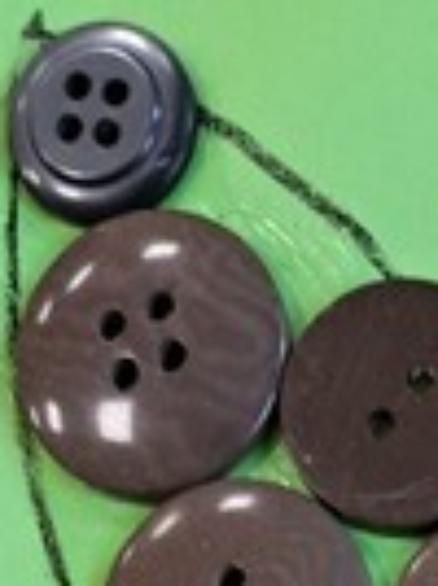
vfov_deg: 11.0
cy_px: 1596
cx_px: 578
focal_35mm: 138
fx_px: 2336
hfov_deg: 10.5
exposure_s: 1/50
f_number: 1.8
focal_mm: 5.23
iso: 200
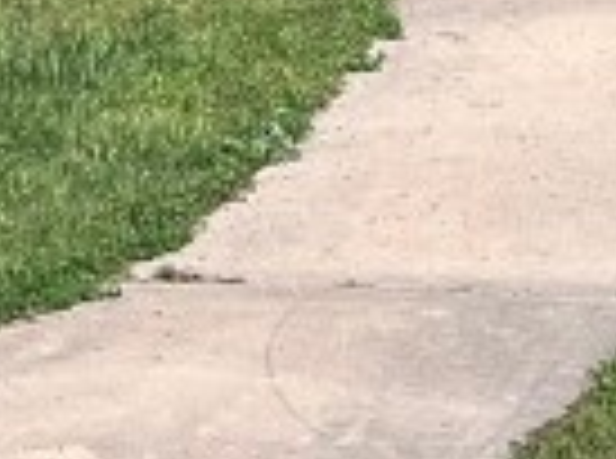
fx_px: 3461
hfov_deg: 10.1
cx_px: 477
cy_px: -720
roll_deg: -0.3
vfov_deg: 7.1
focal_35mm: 195
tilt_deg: +3.0
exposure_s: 1/4310
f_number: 1.6
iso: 50
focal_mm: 5.1
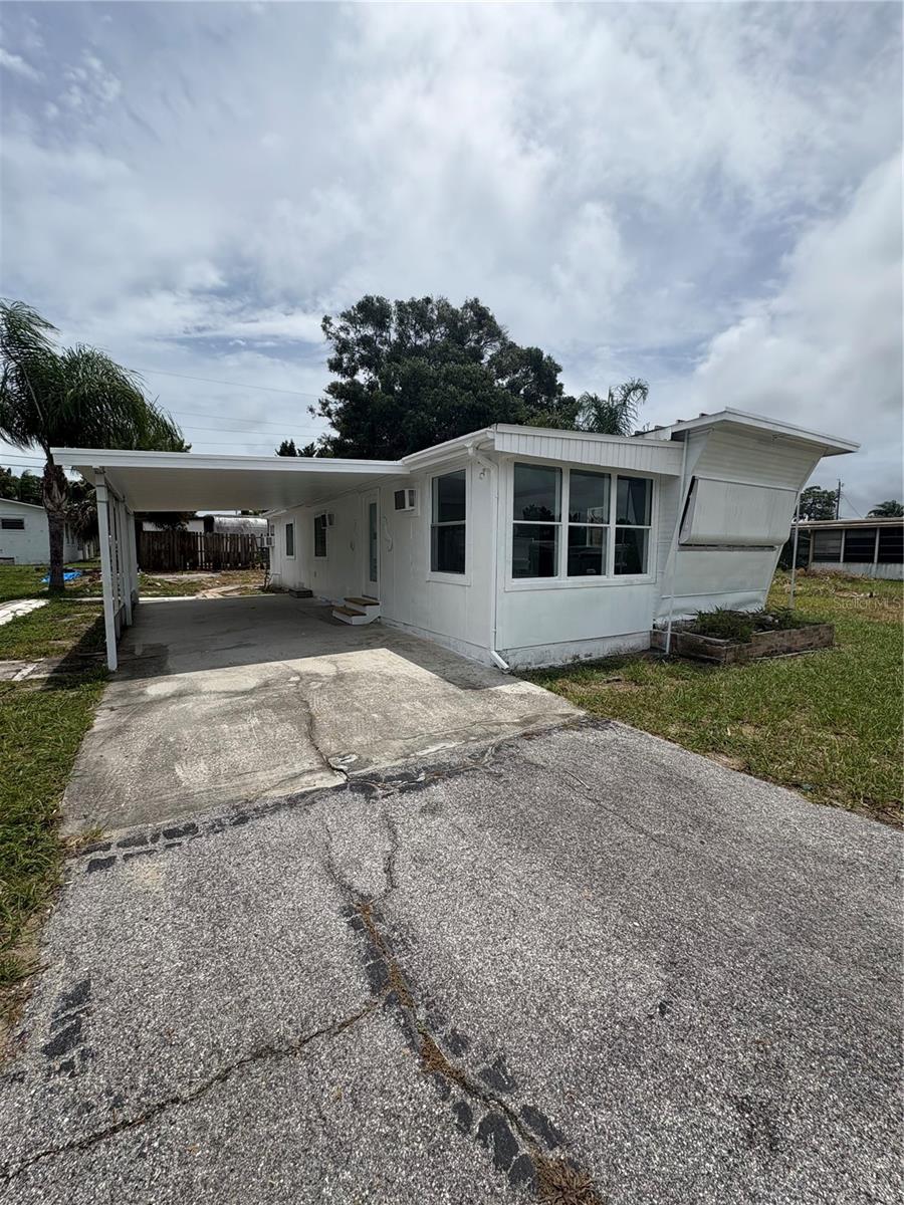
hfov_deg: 85.7
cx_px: 452
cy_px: 602
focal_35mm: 14
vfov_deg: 102.1
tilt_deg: -5.3
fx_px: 487
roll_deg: +0.0
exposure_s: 1/3546
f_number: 2.2
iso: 50
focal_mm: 2.22
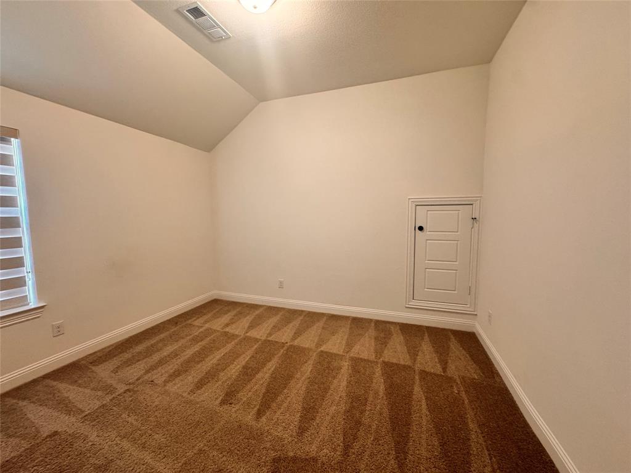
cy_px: 236
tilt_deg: -4.6
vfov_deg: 85.7
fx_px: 255
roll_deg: +0.7
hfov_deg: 102.1
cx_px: 316
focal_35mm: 14
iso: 250
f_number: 2.2
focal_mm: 2.22
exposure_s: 1/60
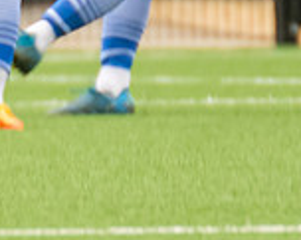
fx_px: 30097
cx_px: -147
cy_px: -130
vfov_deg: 0.5
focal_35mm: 3385
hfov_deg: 0.6
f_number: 4
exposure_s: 1/640
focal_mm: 420
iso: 1000
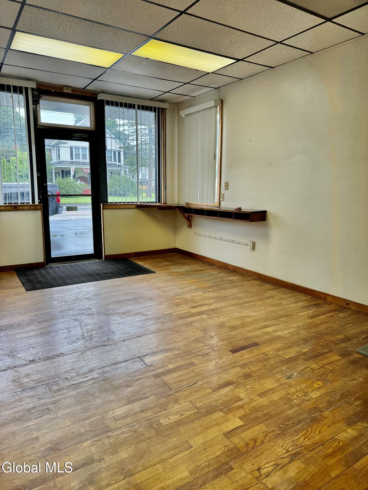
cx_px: 184
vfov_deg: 71.6
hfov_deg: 56.8
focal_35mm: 24
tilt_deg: -9.6
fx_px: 340
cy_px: 245
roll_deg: +0.1
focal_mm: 6.76
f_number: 1.78
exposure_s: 1/120
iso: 80
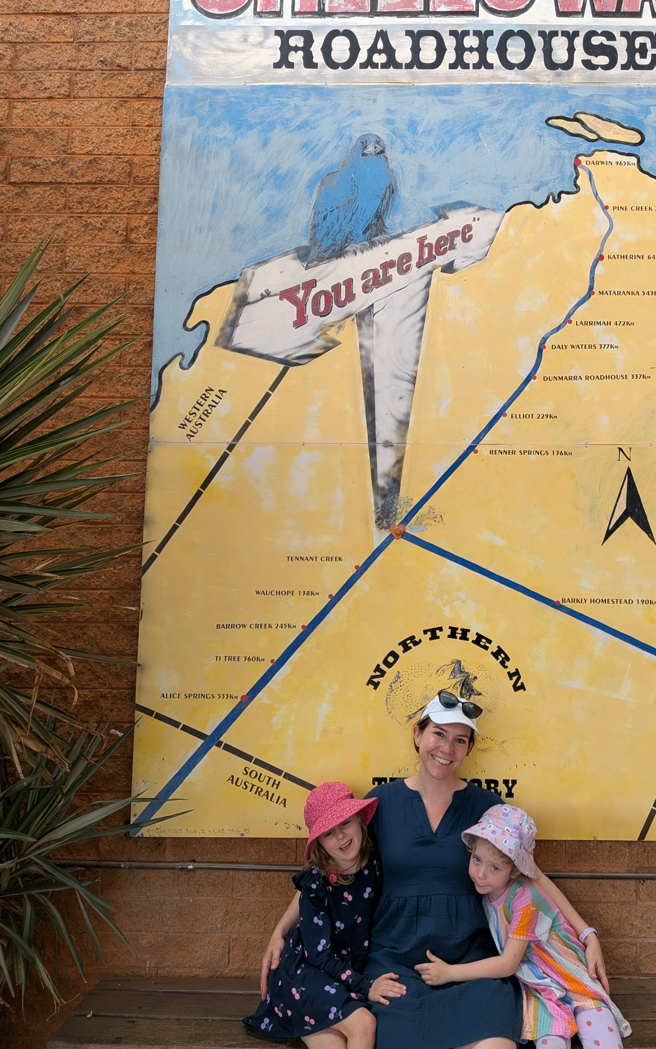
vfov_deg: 62.8
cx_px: 456
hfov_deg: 41.1
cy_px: 479
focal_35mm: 30
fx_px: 858
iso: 33
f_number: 1.7
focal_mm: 4.53
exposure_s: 1/432
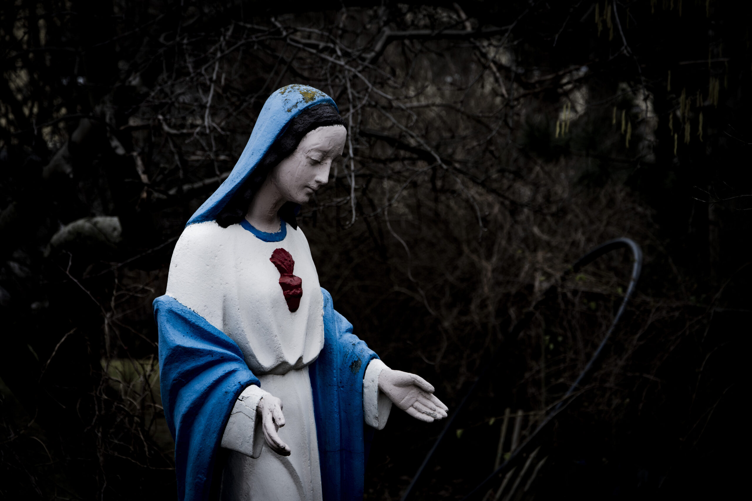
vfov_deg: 12.2
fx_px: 2350
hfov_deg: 18.2
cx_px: 376
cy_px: 250
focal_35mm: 112
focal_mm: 75
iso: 100
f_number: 5.3
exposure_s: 1/60
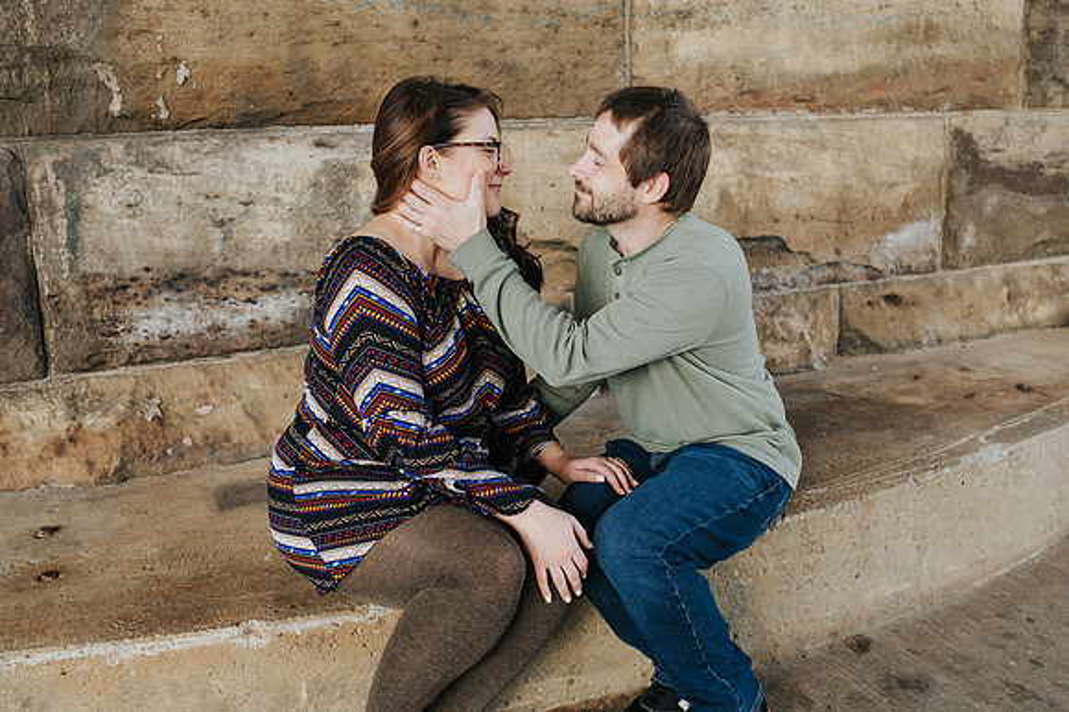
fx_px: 1090
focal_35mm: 37
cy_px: 338
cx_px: 561
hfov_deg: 52.2
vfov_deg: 36.1
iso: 800
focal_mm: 35
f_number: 3.5
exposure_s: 1/640
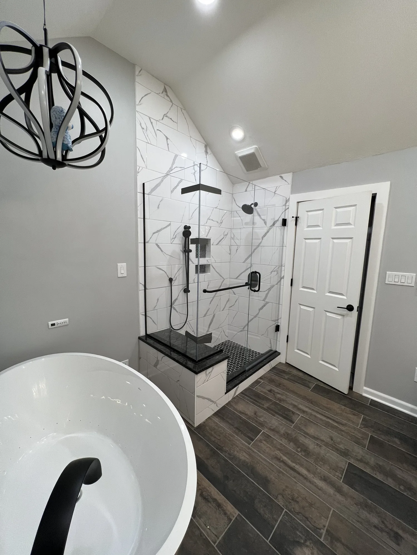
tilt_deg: -7.3
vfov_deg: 106.2
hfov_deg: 89.9
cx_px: 208
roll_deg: -0.7
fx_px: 209
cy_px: 278
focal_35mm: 13
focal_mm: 1.6
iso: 160
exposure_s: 1/120
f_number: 1.8
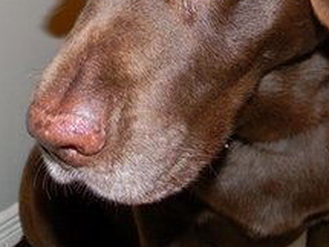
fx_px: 636
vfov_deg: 21.6
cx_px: 78
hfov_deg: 28.5
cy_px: 40
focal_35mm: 67
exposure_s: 1/30
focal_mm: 6.4
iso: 200
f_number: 3.7
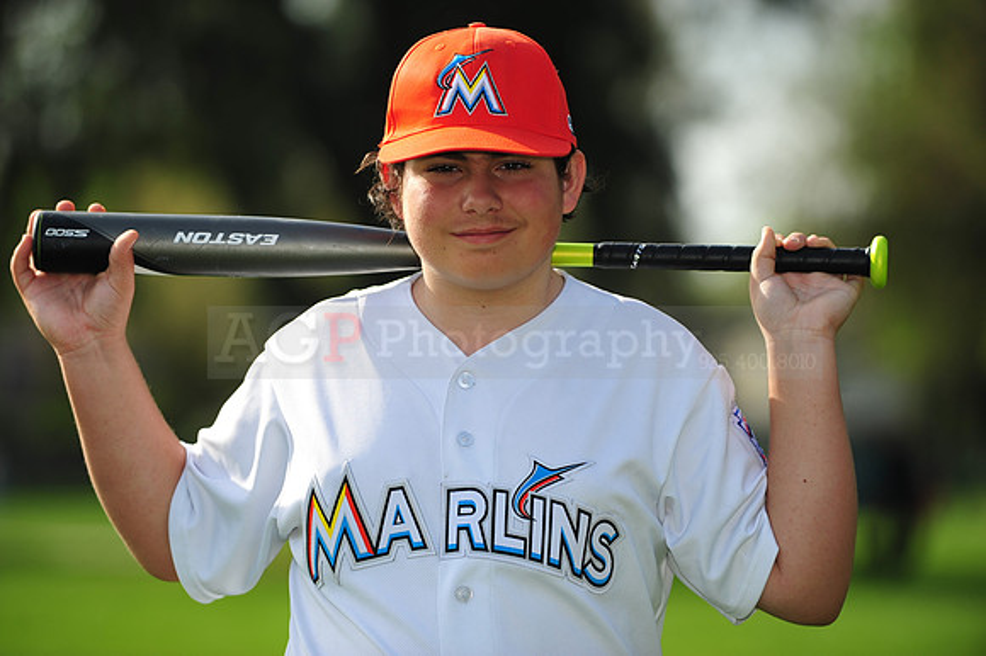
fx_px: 5474
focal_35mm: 200
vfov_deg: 6.9
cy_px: 328
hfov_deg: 10.3
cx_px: 493
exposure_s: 1/1000
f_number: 4.5
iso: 200
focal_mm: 200
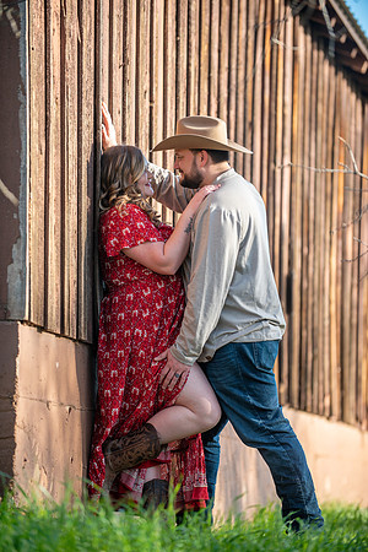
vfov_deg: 10.3
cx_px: 184
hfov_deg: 6.9
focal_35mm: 200
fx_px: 3066
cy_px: 276
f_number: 2.8
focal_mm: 200
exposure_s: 1/250
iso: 50
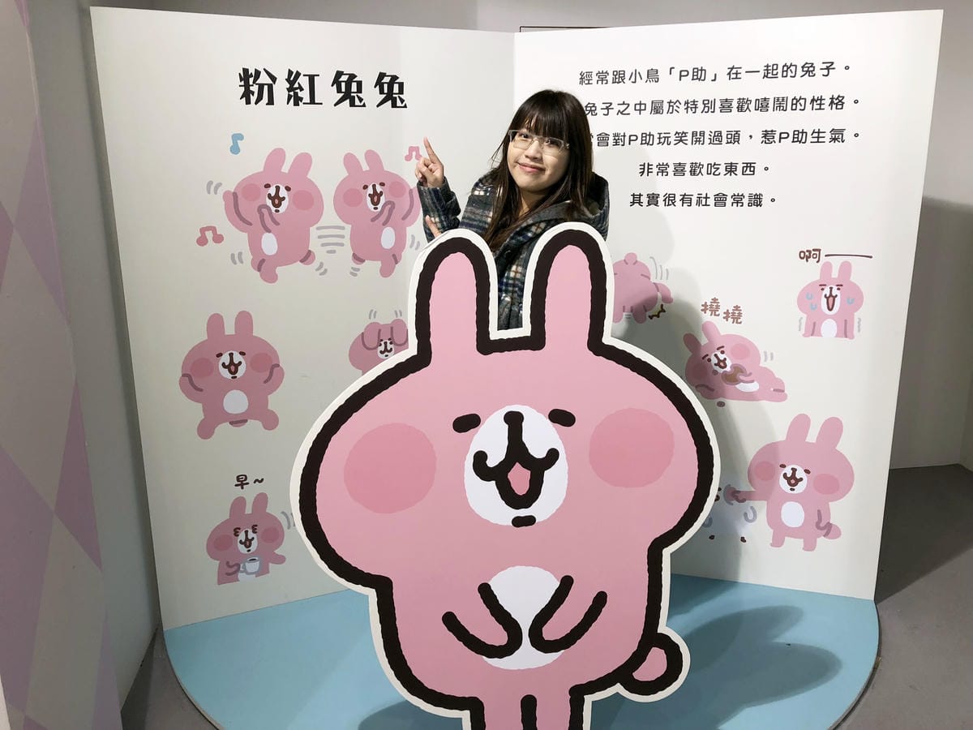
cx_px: 486
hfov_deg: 63.4
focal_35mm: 28
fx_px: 787
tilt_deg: -15.7
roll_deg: +0.2
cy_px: 365
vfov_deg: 49.7
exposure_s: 1/24
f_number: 1.8
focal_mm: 3.99
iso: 40
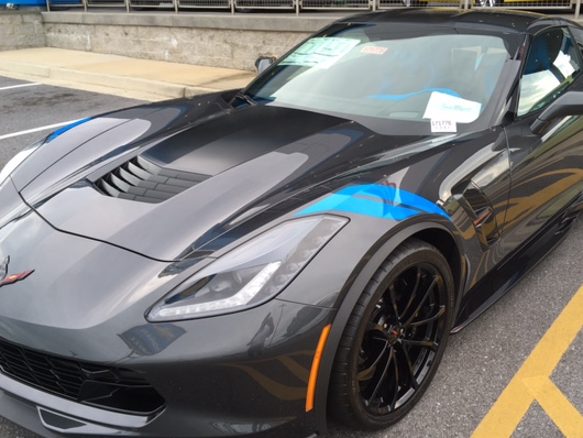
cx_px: 333
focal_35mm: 35
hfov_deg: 52.4
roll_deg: -0.4
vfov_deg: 40.7
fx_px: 590
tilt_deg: -22.3
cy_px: 244
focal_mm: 4.15
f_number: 2.2
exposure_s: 1/124
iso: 25
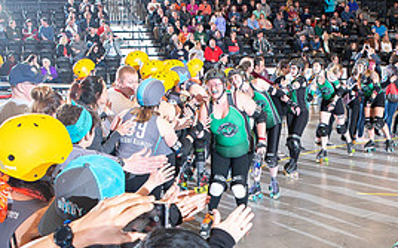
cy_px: 216
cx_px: 270
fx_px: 574
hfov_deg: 37.7
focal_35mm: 53
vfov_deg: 23.8
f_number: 6.3
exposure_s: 1/160
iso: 640
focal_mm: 24
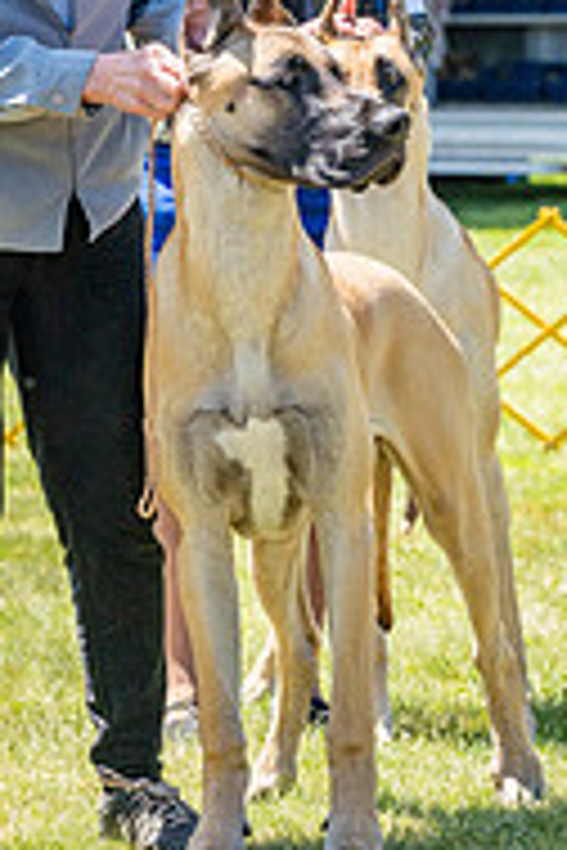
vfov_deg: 6.8
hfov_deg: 4.5
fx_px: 7158
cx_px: 216
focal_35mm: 303
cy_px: 193
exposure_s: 1/2500
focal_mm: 127
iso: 1250
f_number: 6.3
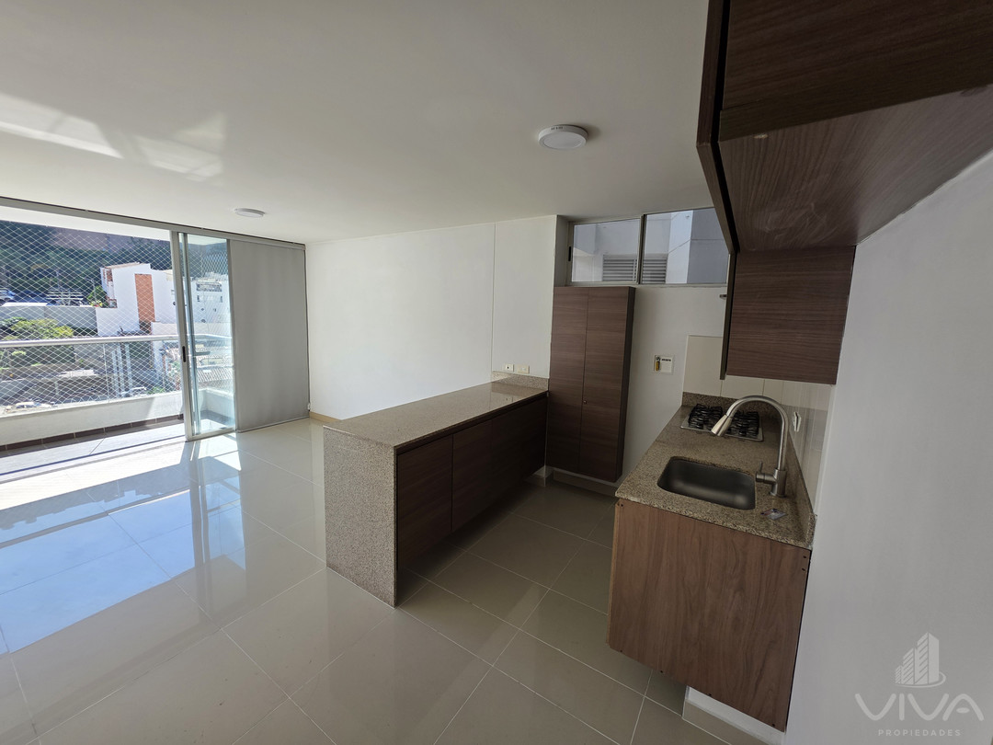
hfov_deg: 106.2
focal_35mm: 13
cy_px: 372
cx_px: 496
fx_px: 373
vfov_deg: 89.9
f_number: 1.9
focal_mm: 2.2
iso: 40
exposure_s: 1/388
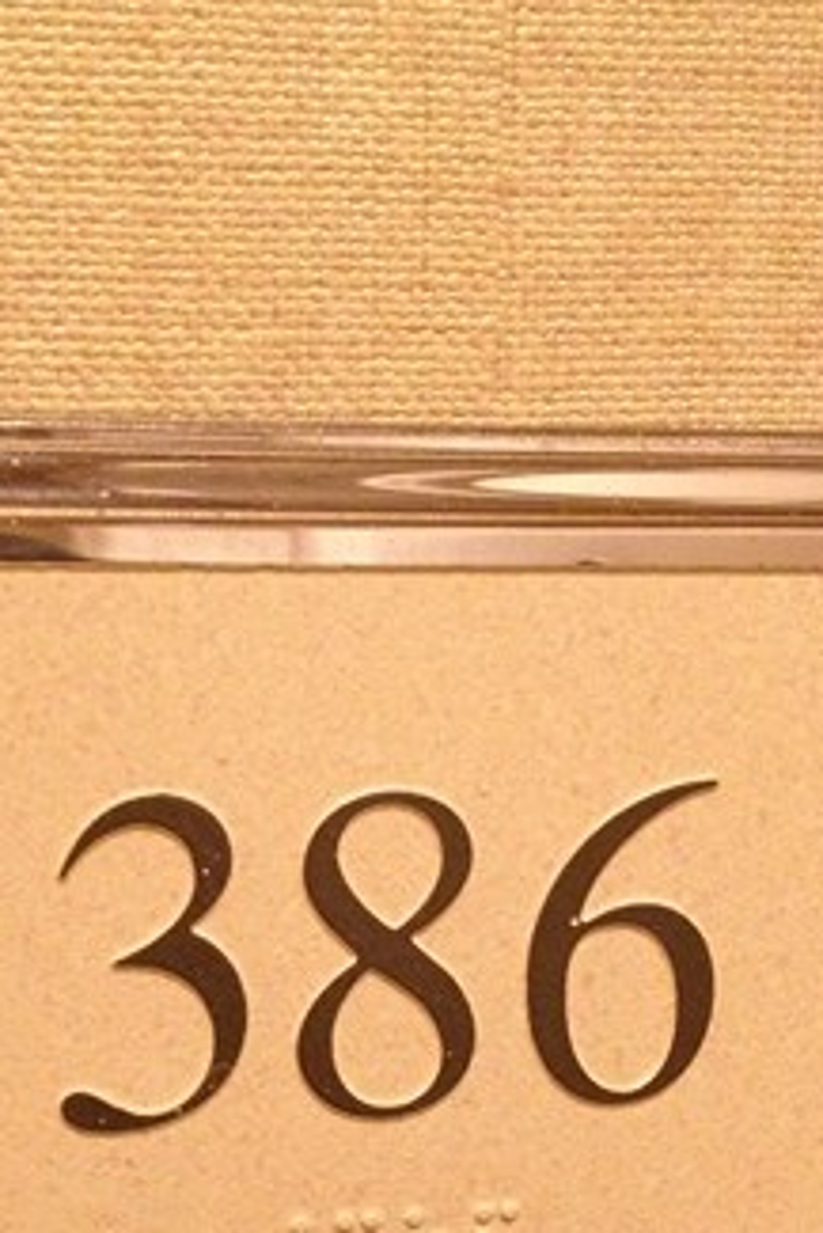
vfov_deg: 29.6
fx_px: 2261
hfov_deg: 20.6
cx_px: 322
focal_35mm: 66
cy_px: 1024
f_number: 2.4
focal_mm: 4.28
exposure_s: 1/15
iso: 400
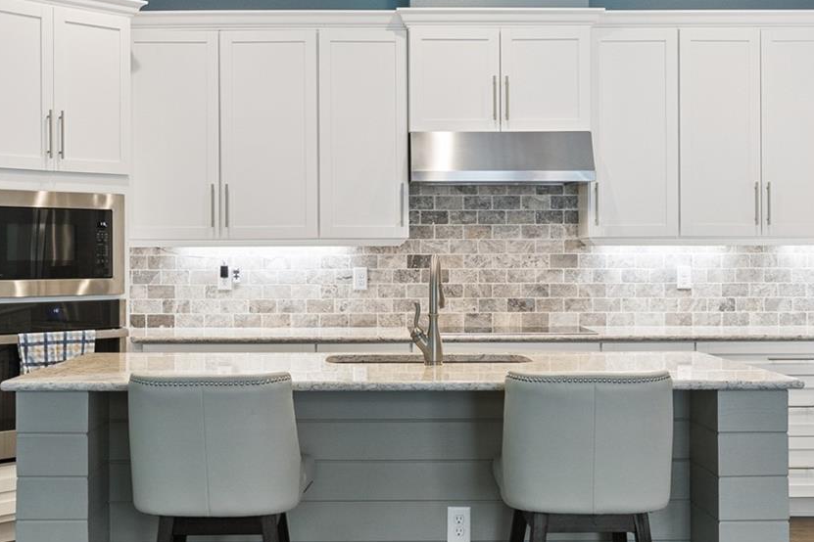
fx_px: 1176
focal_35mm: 52
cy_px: 248
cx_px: 369
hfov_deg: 38.2
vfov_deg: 26.0
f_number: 2.8
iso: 500
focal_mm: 18
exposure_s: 1/160
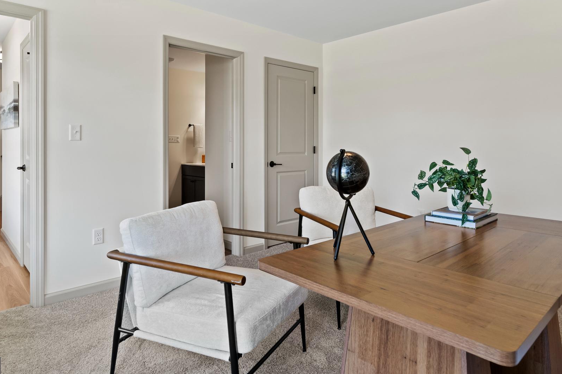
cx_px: 282
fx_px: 359
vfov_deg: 54.6
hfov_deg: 76.1
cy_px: 144
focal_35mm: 23
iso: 500
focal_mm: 18
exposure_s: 1/20
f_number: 8
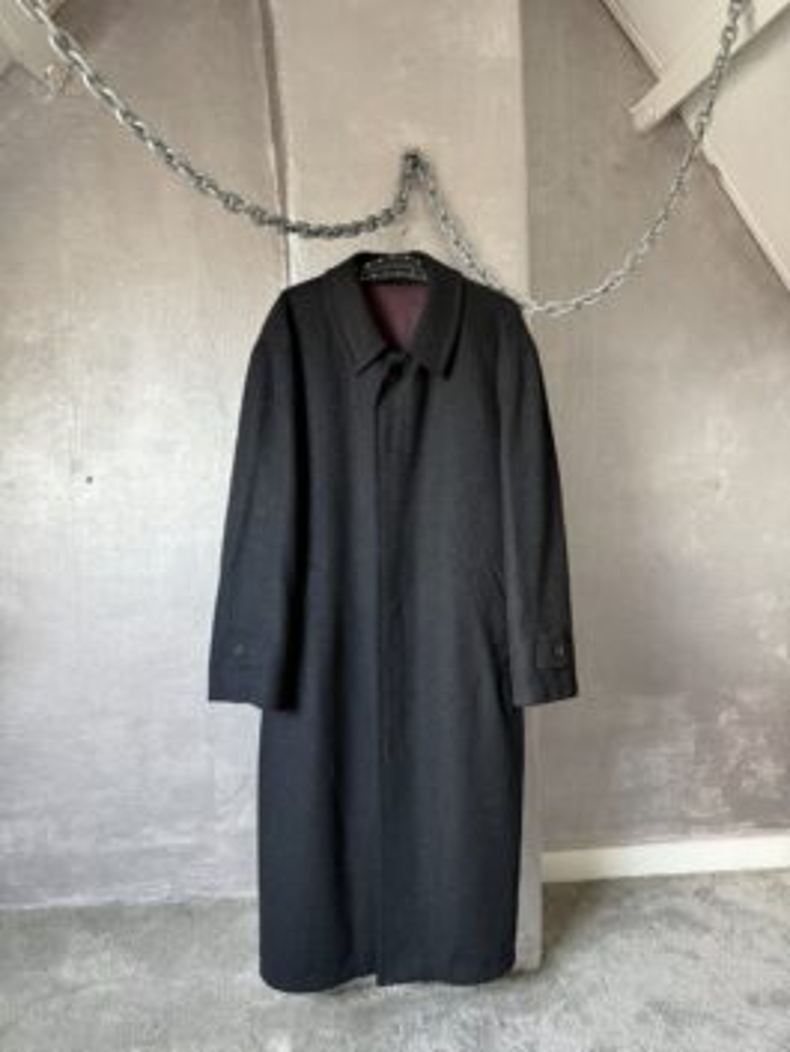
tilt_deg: -3.7
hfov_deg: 56.8
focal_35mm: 24
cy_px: 526
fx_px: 730
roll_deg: -1.3
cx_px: 395
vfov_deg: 71.6
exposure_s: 1/60
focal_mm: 6.76
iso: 320
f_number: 1.78
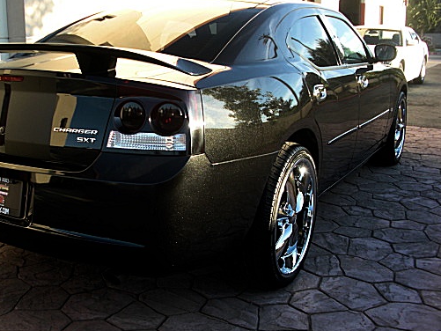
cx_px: 164
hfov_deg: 40.9
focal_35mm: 46
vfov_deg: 31.5
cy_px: 167
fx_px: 586
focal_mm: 6.3
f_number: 2.8
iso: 50
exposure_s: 1/160
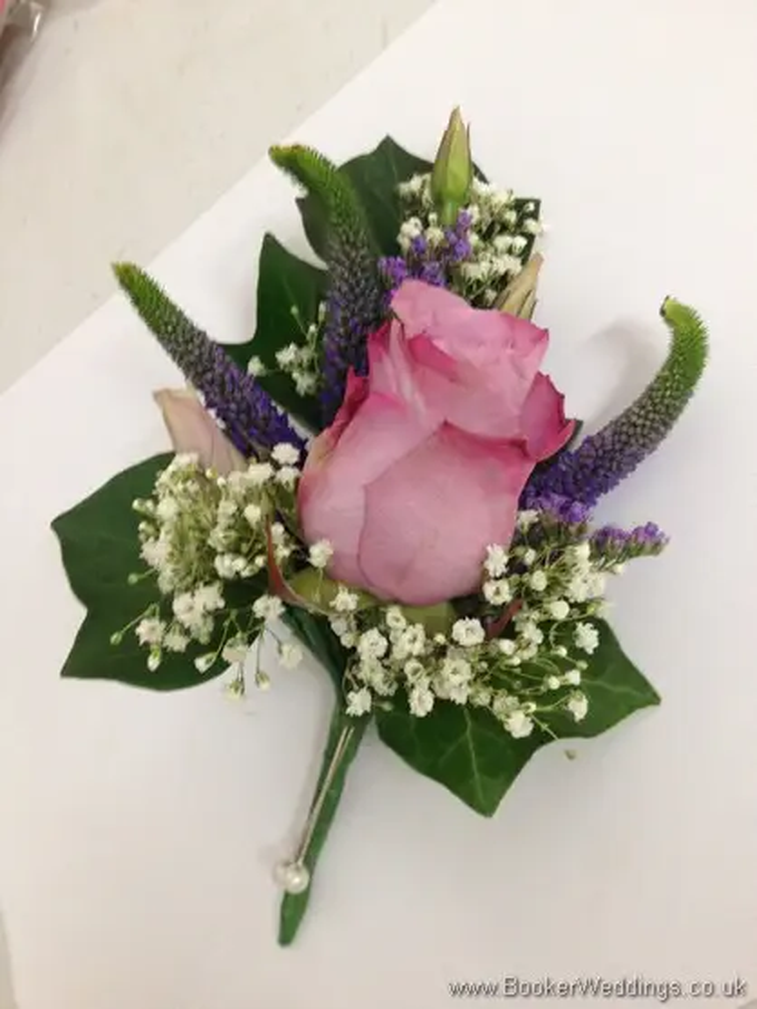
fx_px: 1020
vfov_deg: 52.6
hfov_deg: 40.7
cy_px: 504
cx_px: 378
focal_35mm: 35
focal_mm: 4.28
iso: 125
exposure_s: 1/20
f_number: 2.4
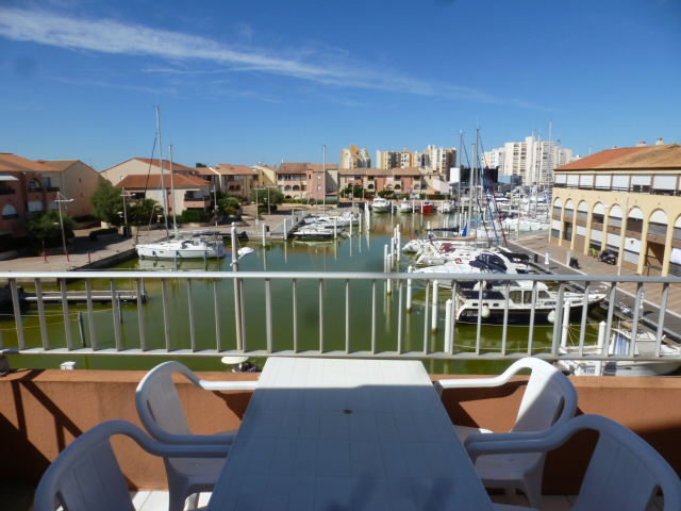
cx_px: 340
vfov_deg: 56.8
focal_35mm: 24
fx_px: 472
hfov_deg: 71.6
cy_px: 256
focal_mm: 4.3
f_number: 5.6
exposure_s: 1/500
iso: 100
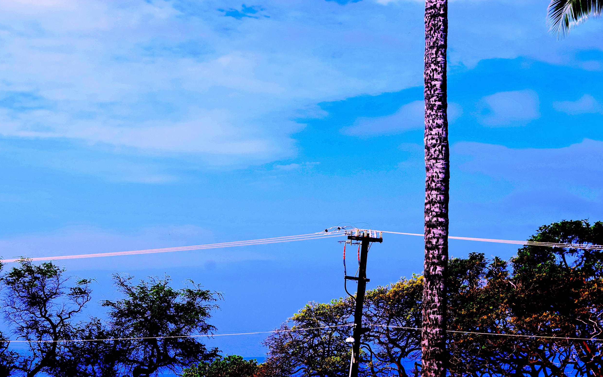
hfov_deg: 20.1
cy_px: 242
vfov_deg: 12.6
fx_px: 1703
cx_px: 303
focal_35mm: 104
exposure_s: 1/400
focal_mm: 55
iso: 200
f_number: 10
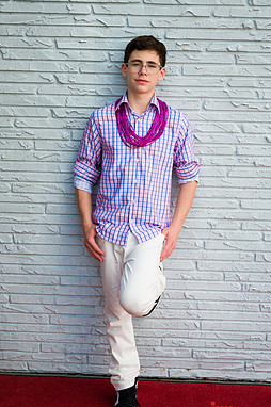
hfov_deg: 25.5
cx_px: 126
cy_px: 216
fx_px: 599
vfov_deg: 37.5
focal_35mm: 53
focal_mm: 45
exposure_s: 1/1250
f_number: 3.2
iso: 200
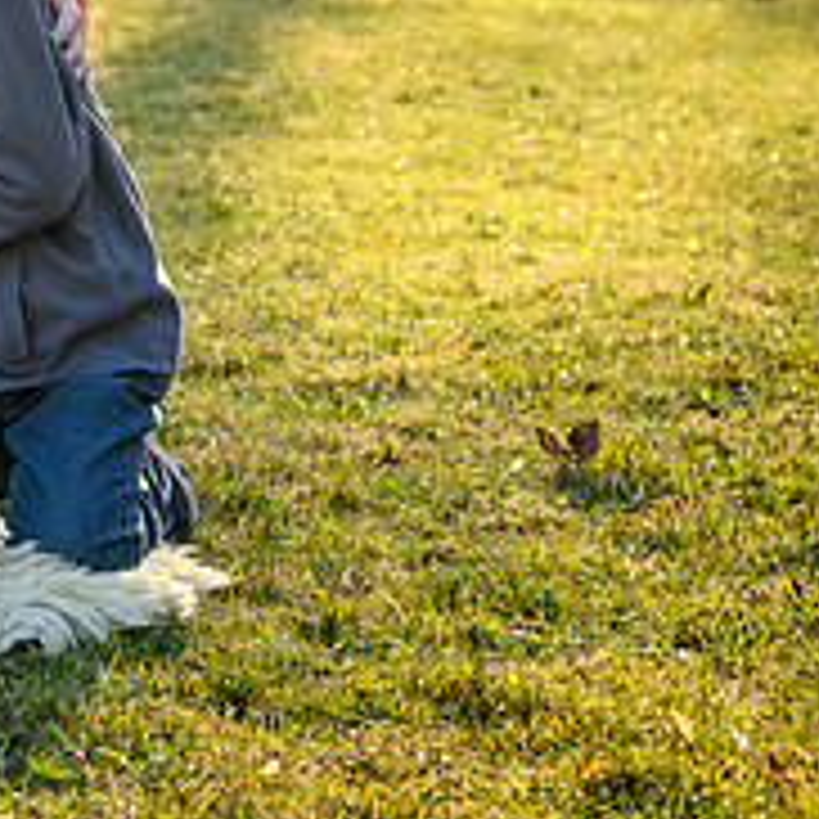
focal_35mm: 190
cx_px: -382
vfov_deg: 9.1
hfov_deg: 9.0
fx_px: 5086
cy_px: 0
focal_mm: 70
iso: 100
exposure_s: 1/125
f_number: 5
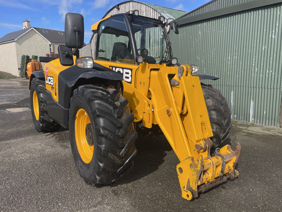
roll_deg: +0.5
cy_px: 106
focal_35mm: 26
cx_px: 141
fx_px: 212
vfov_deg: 53.1
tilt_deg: -9.9
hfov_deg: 67.3
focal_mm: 4.2
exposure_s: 1/2817
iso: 32
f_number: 1.6
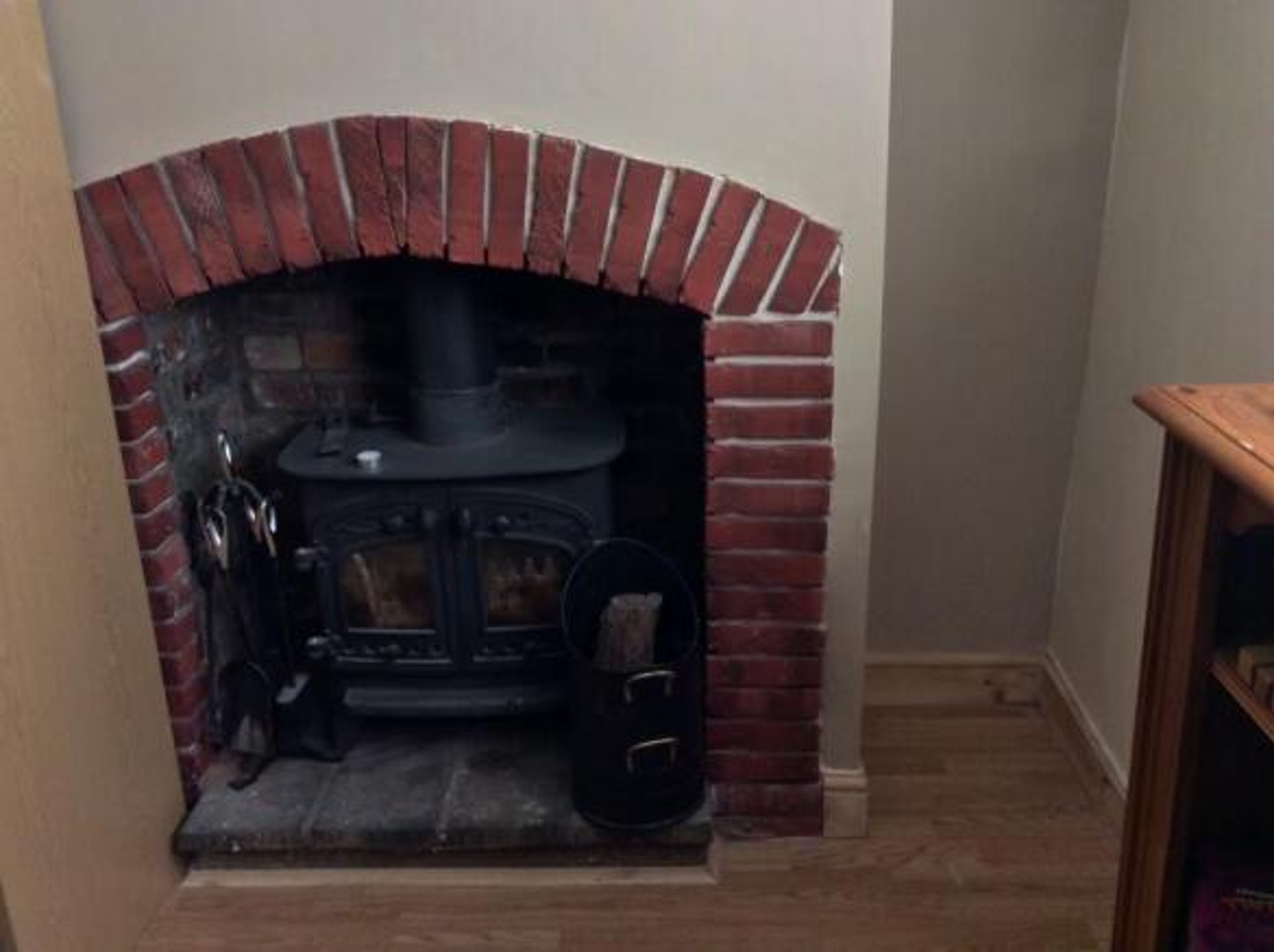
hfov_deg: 56.9
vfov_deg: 44.1
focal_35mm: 32
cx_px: 637
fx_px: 1176
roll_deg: +1.8
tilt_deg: -19.6
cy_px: 476
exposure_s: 1/40
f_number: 2.4
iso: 40
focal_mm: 3.3
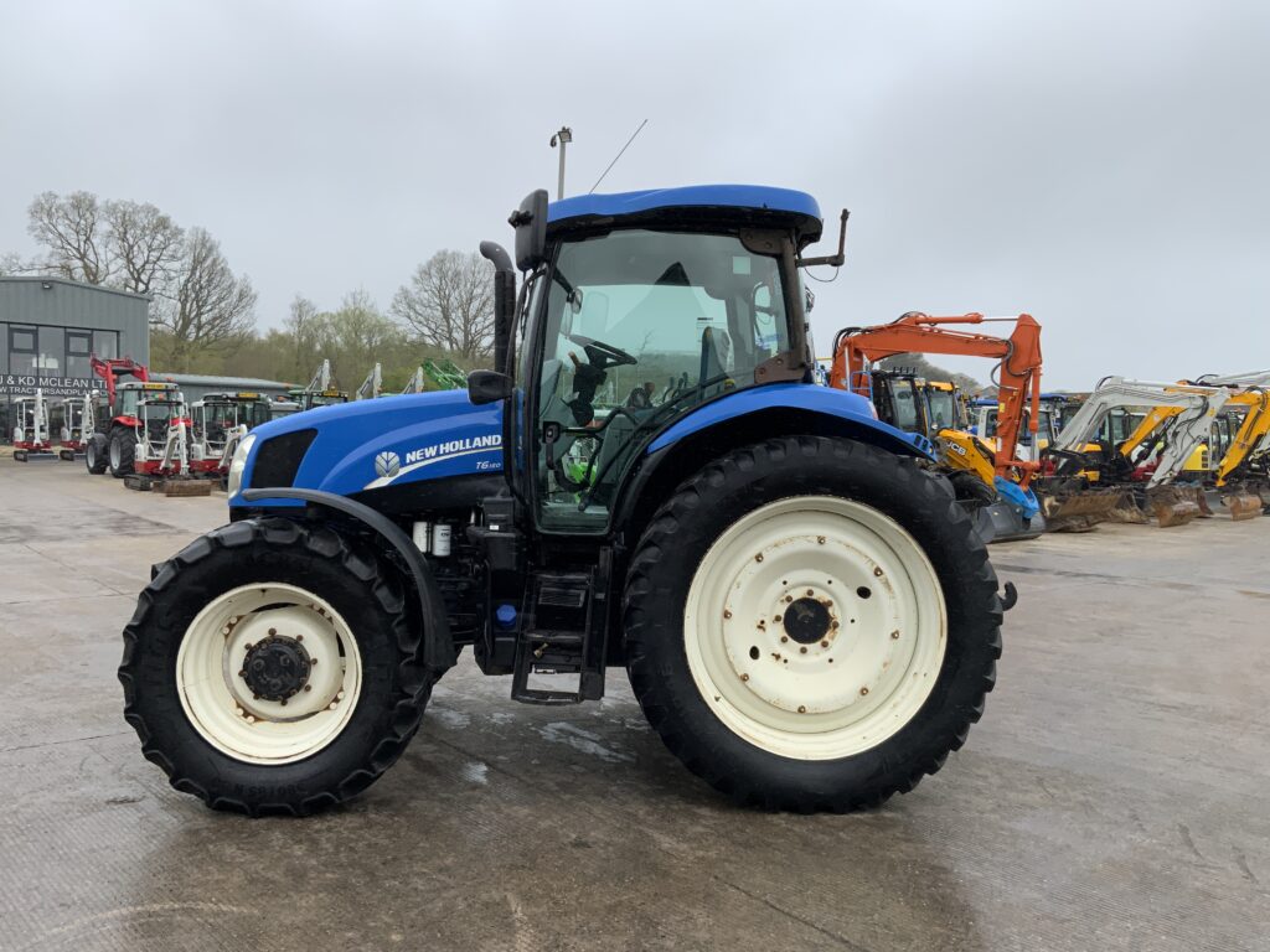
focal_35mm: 29
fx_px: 1064
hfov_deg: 61.7
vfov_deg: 48.2
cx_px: 635
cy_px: 476
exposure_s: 1/978
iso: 16
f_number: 1.8
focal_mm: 3
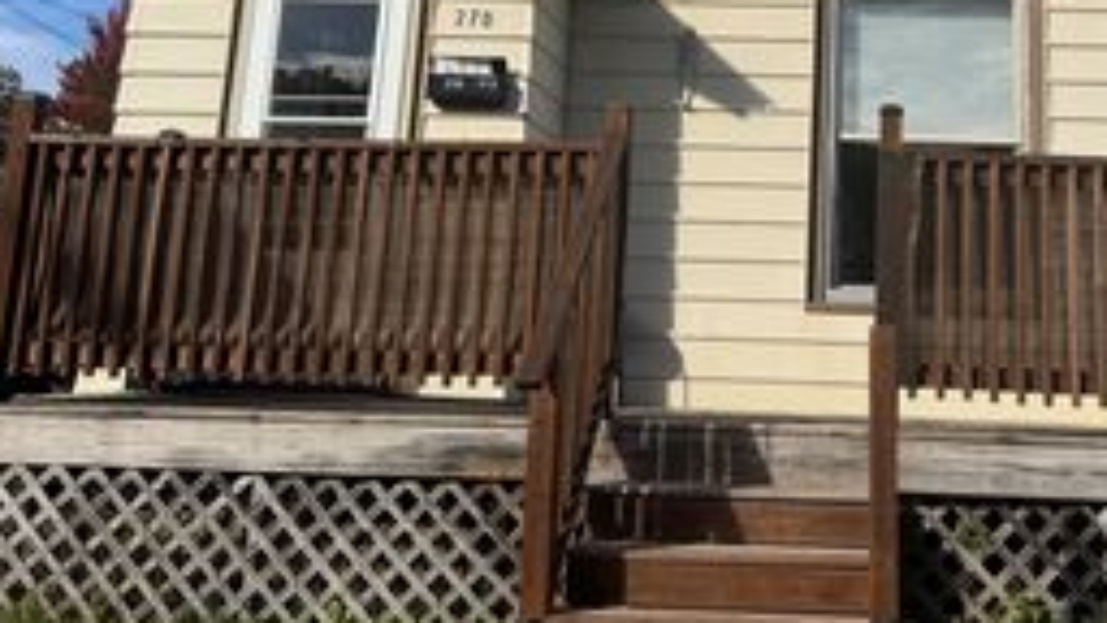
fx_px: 1497
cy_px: -6
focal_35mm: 51
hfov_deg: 39.9
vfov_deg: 22.5
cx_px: 774
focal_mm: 6.76
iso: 80
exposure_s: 1/5814
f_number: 1.78
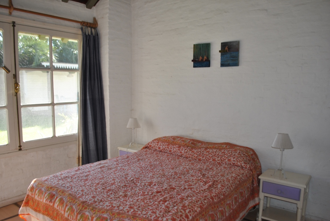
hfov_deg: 67.3
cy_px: 110
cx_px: 165
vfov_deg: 48.1
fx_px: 248
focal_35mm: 27
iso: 180
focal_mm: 18
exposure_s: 1/125
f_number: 3.5
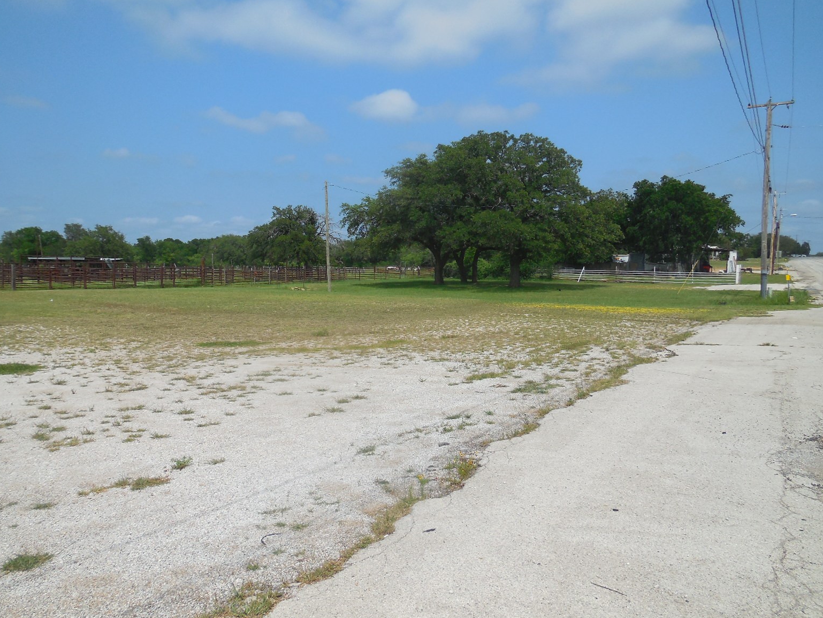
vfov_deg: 53.1
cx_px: 395
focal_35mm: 26
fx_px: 618
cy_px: 302
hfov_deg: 67.3
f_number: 6.2
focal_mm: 4.5
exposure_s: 1/640
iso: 125
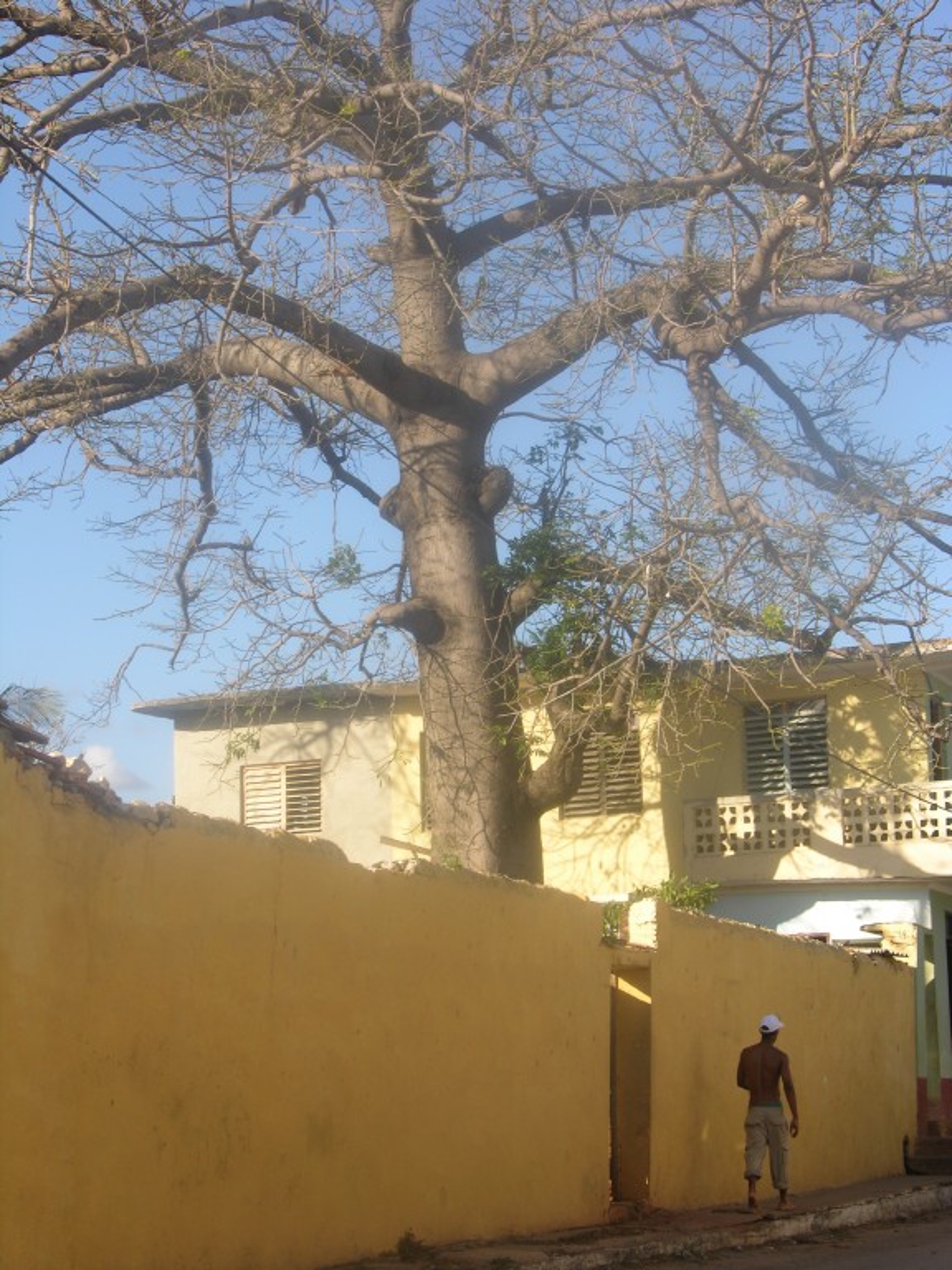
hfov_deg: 18.9
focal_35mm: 78
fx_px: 2860
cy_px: 635
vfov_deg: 25.0
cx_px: 476
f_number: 5.4
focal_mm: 19.9
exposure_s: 1/184
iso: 50
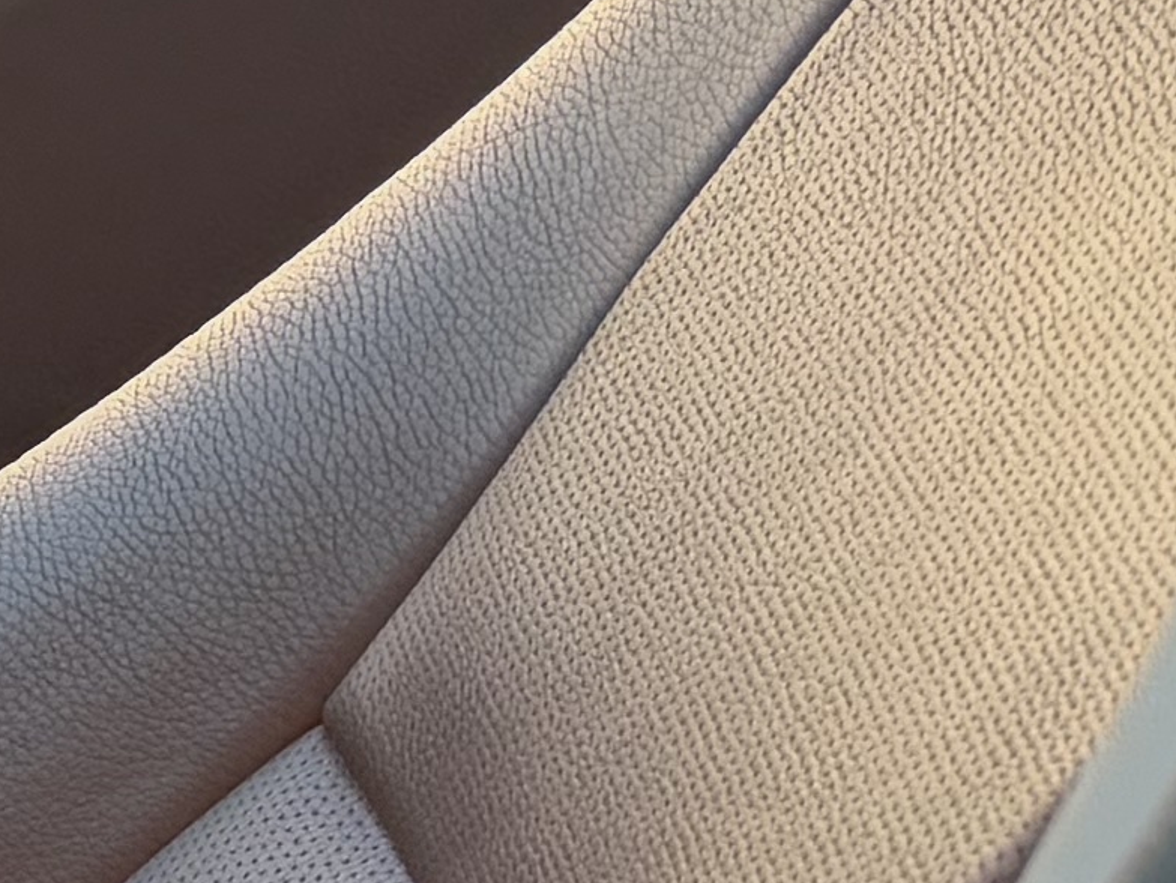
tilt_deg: -18.4
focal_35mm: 175
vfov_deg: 8.5
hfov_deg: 8.6
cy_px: 314
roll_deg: -8.1
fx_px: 5948
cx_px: -2723
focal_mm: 6.76
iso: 64
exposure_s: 1/247
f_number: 1.78
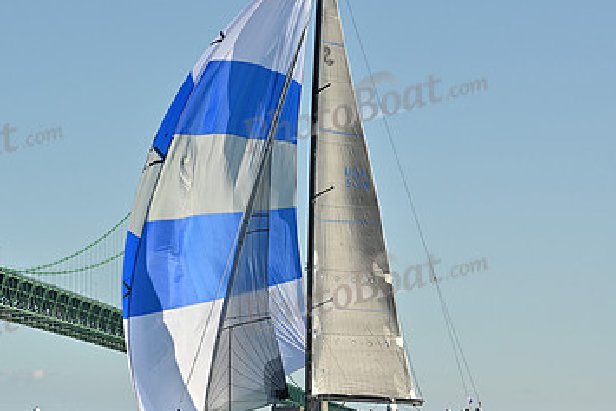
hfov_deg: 14.7
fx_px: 2379
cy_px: 223
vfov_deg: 9.9
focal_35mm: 139
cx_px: 154
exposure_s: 1/1600
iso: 320
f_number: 10
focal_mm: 85
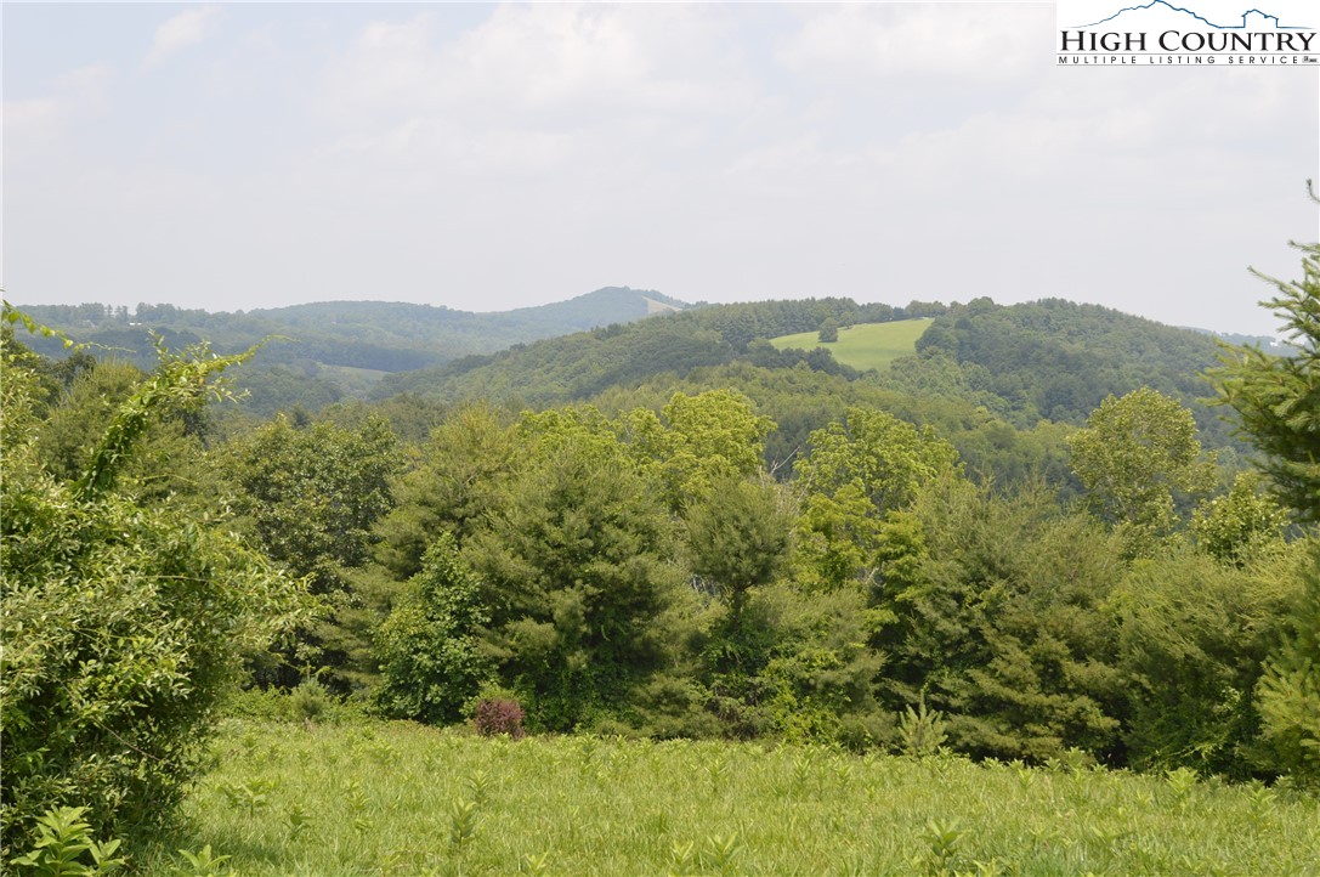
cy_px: 438
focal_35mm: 46
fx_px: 1703
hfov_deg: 42.4
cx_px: 660
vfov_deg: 28.9
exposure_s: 1/200
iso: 100
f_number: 7.1
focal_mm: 31
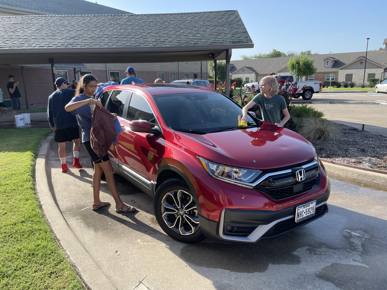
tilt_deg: -12.2
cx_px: 194
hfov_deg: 67.3
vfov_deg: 53.1
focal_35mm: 26
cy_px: 145
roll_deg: +1.7
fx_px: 291
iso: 32
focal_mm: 4.2
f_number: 1.6
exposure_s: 1/1006
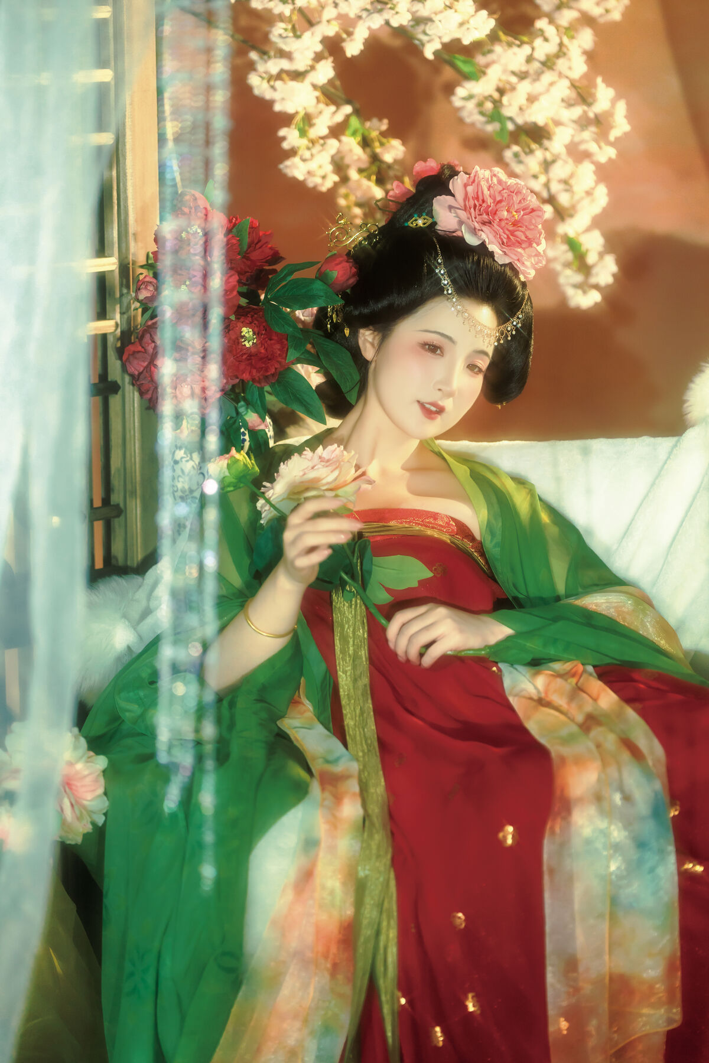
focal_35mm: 158
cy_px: 532
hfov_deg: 8.7
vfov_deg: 13.0
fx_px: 4667
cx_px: 354
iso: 640
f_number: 2.8
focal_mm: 158
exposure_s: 1/200
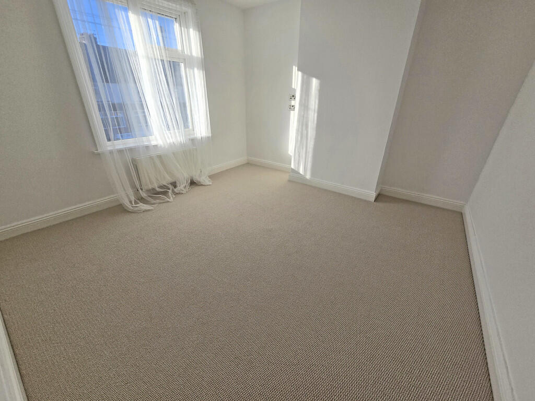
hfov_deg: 106.2
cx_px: 268
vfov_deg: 89.9
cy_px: 200
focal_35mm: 13
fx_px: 201
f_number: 2.2
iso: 125
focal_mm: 2.2
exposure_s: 1/2000
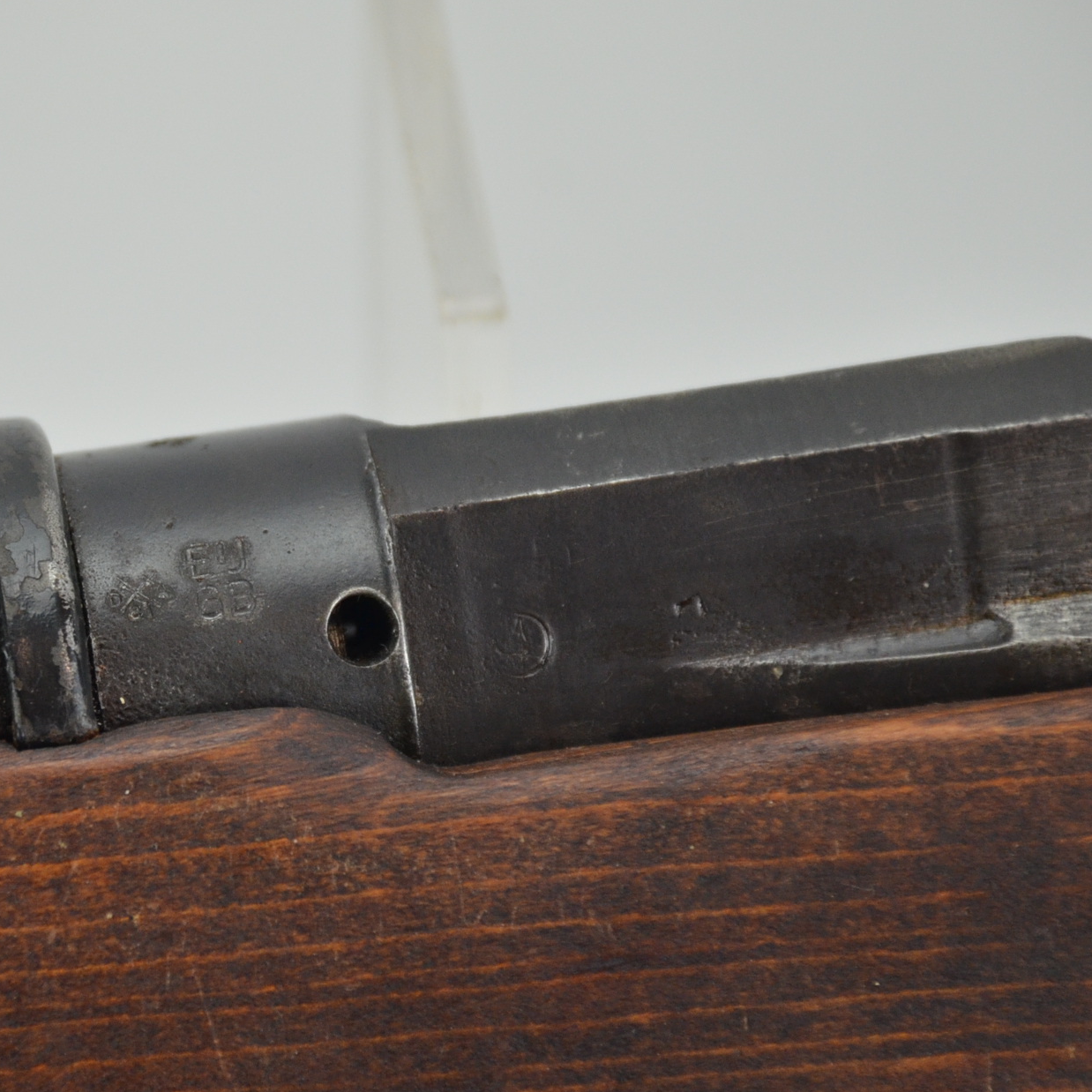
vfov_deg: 5.1
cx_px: 204
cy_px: 602
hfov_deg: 5.1
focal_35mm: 342
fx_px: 12201
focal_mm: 135
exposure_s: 1/160
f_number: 5.6
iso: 800
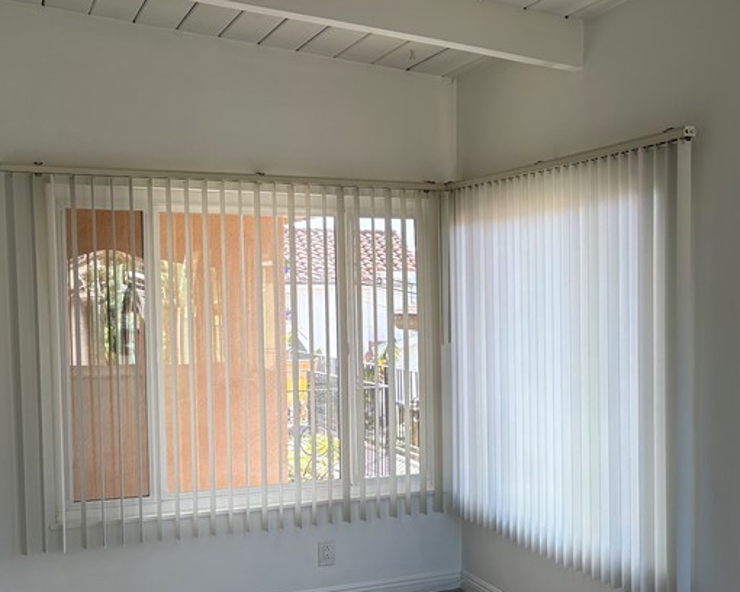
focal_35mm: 51
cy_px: 353
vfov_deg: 29.6
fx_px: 1117
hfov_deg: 35.5
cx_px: 591
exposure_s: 1/241
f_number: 1.6
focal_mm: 5.96
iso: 40
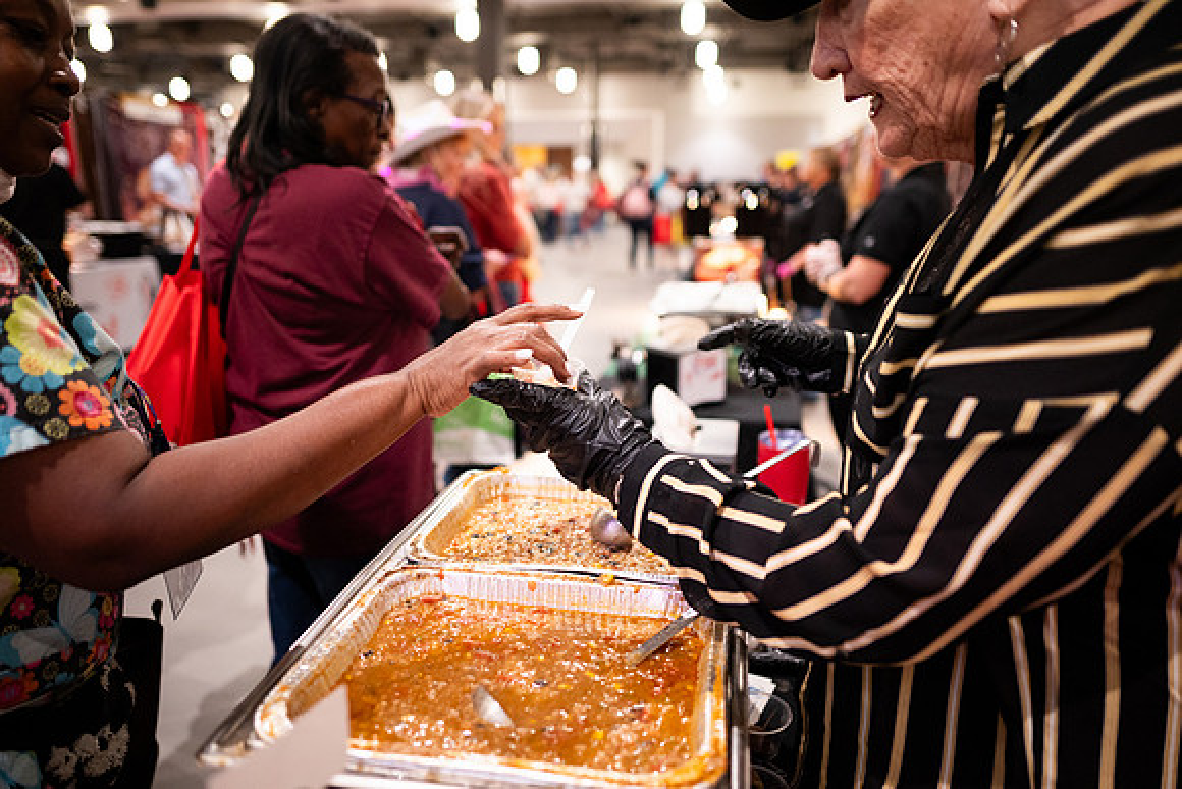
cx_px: 591
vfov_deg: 53.2
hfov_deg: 73.7
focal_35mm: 24
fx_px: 788
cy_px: 394
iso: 1600
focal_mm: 24
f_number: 1.8
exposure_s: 1/200
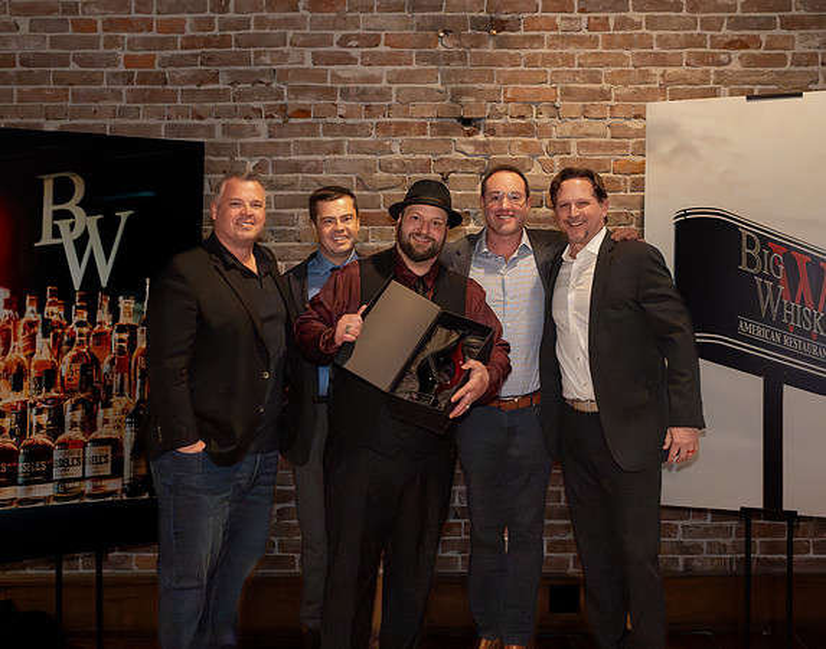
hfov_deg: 42.1
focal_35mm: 44
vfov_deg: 33.6
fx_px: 1073
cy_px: 281
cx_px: 435
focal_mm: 35
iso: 6400
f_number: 5
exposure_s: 1/320
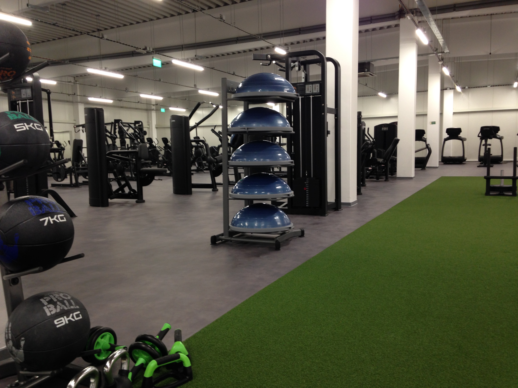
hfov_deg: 55.4
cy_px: 194
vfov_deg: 42.9
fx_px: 494
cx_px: 259
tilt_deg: -3.8
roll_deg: +0.5
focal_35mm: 33
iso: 80
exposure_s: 1/20
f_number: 2.4
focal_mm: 4.12
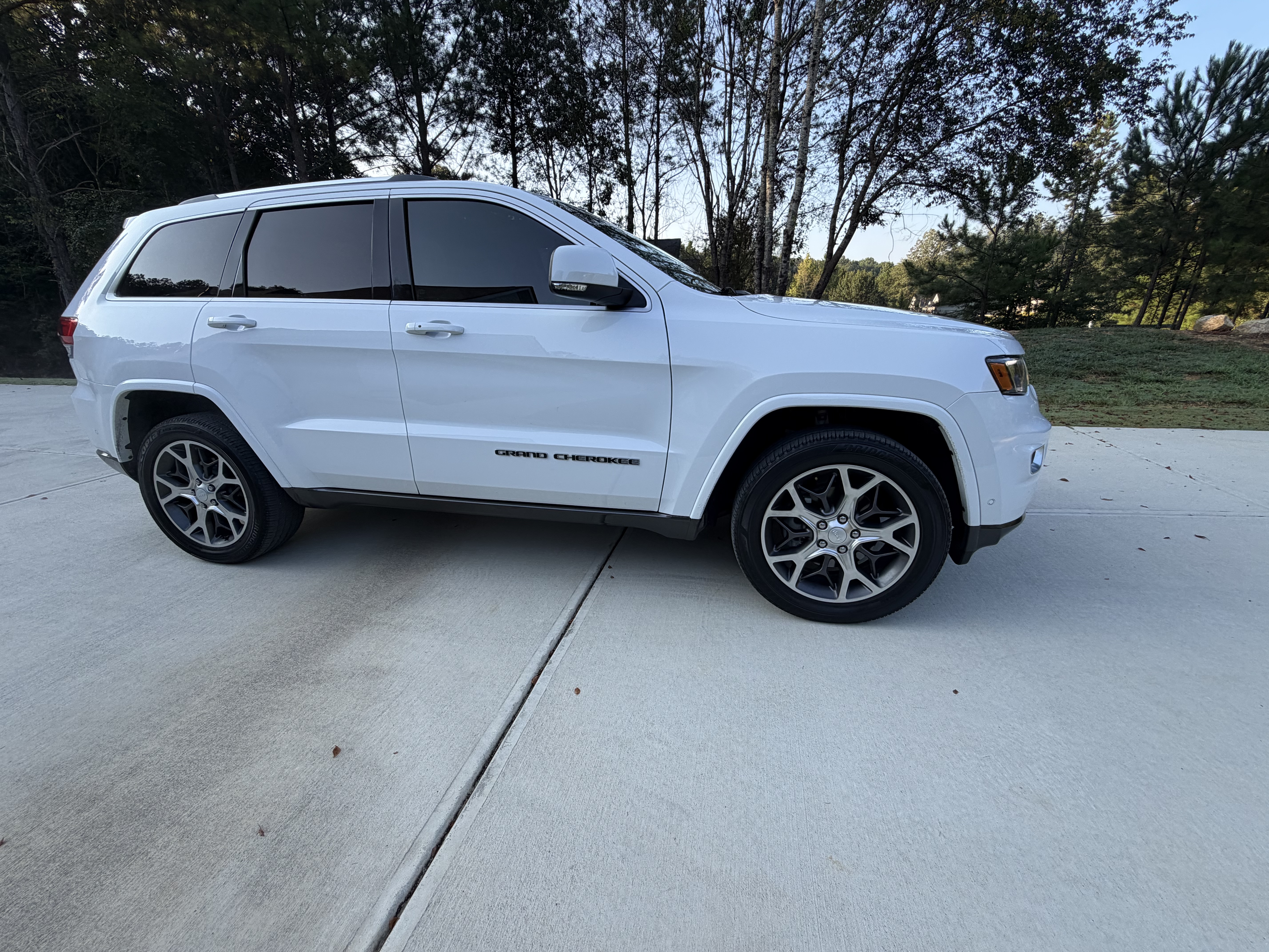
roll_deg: +0.6
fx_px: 513
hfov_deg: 102.1
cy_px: 476
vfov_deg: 85.7
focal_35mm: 14
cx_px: 634
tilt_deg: -19.6
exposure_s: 1/502
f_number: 2.2
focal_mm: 2.22
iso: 64
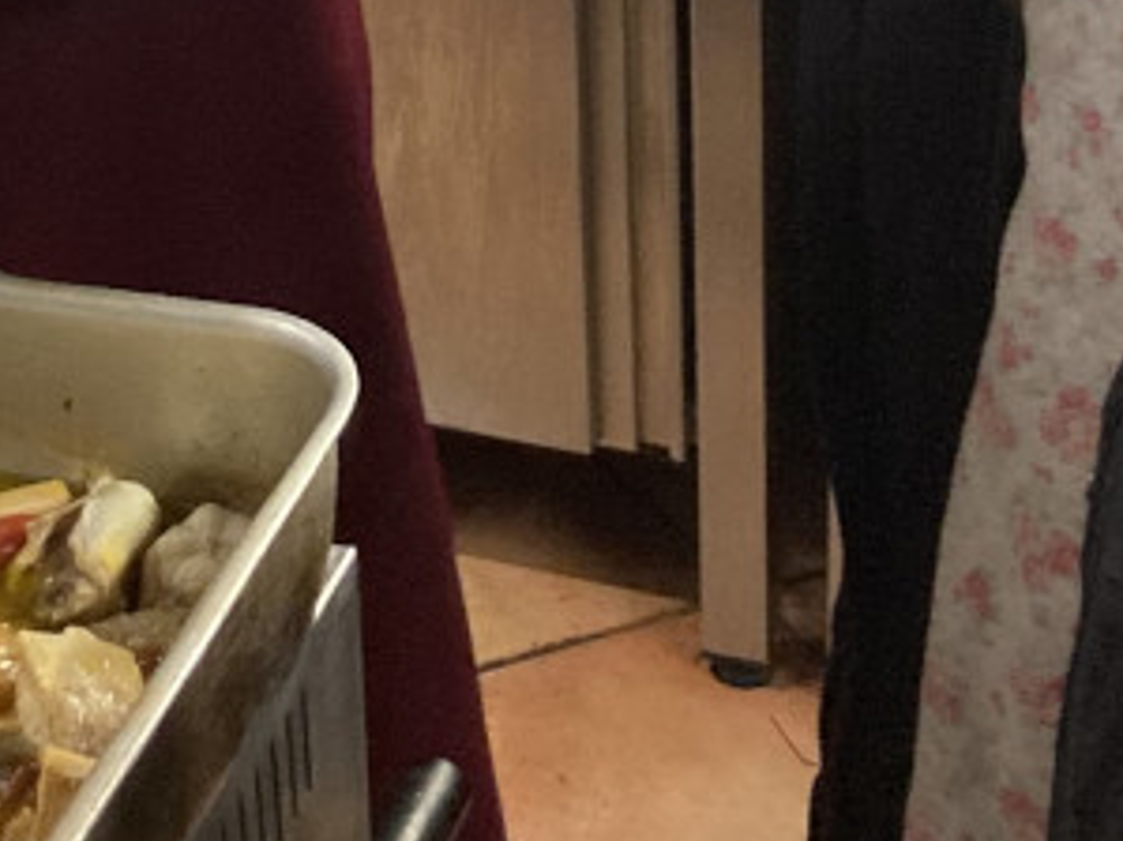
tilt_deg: -17.9
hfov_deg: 19.9
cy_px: -169
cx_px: 49
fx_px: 3113
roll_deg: +4.2
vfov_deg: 14.9
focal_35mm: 96
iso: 320
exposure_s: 1/50
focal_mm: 3.99
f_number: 1.8
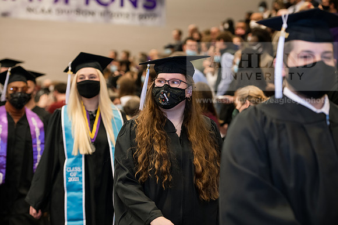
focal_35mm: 98
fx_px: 920
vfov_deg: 14.0
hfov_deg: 20.8
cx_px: 169
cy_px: 112
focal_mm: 98
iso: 1600
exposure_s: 1/200
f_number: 3.5
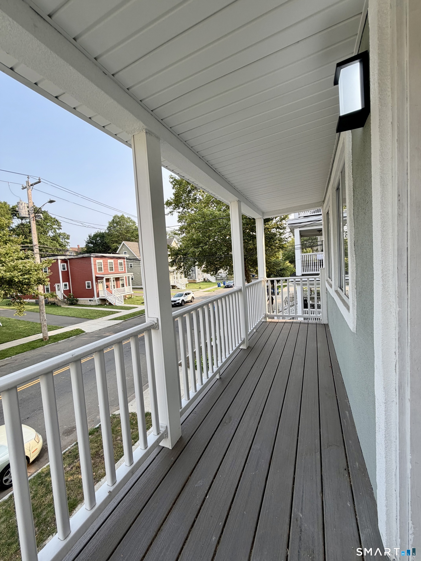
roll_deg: +3.2
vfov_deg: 102.1
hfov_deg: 85.7
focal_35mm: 14
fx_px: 227
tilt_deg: -3.4
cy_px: 280
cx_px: 210
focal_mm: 2.22
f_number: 2.2
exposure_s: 1/161
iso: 64
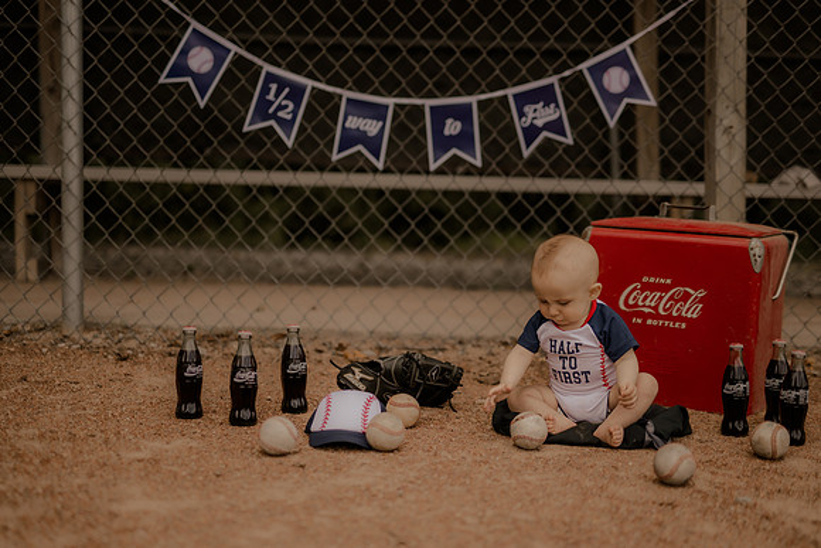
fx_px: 1184
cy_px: 274
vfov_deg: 26.1
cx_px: 410
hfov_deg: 38.2
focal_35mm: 52
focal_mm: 50
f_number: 3.2
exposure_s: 1/6400
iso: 160
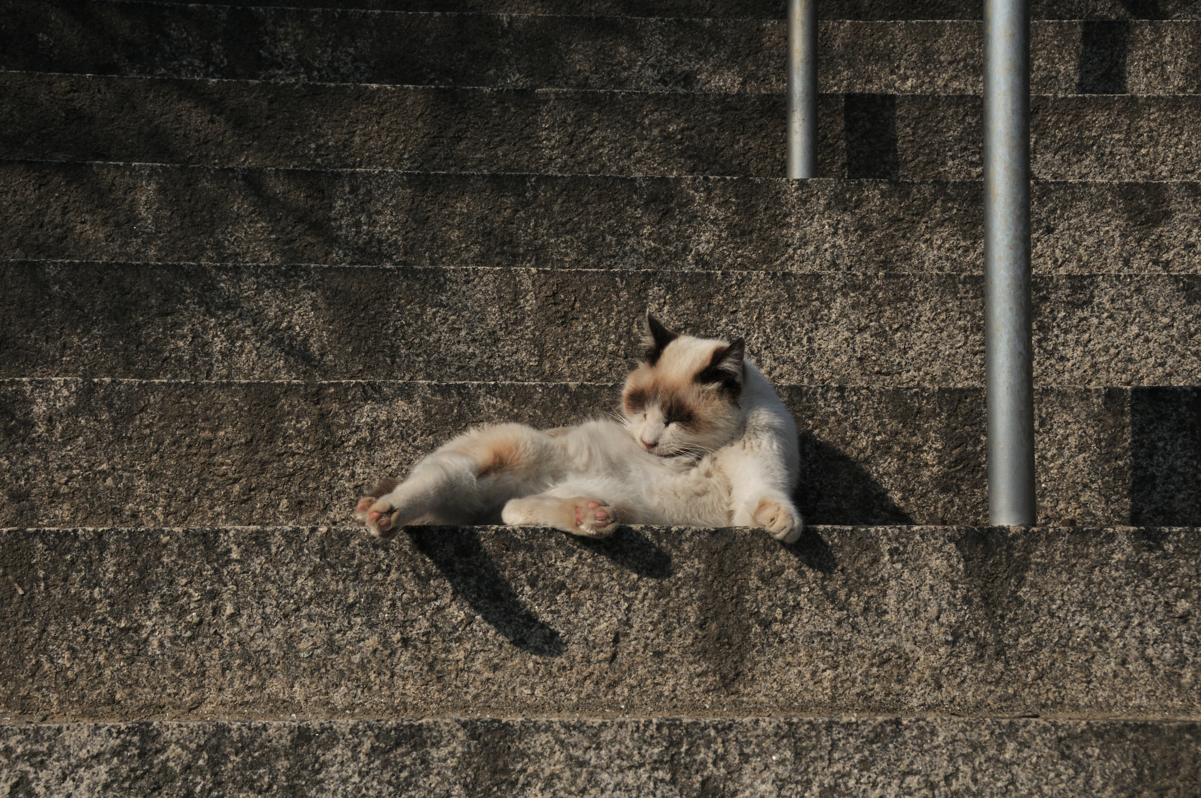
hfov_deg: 30.5
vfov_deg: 20.6
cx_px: 600
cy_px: 399
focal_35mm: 66
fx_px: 2199
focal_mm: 44
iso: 200
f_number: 16
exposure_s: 1/800
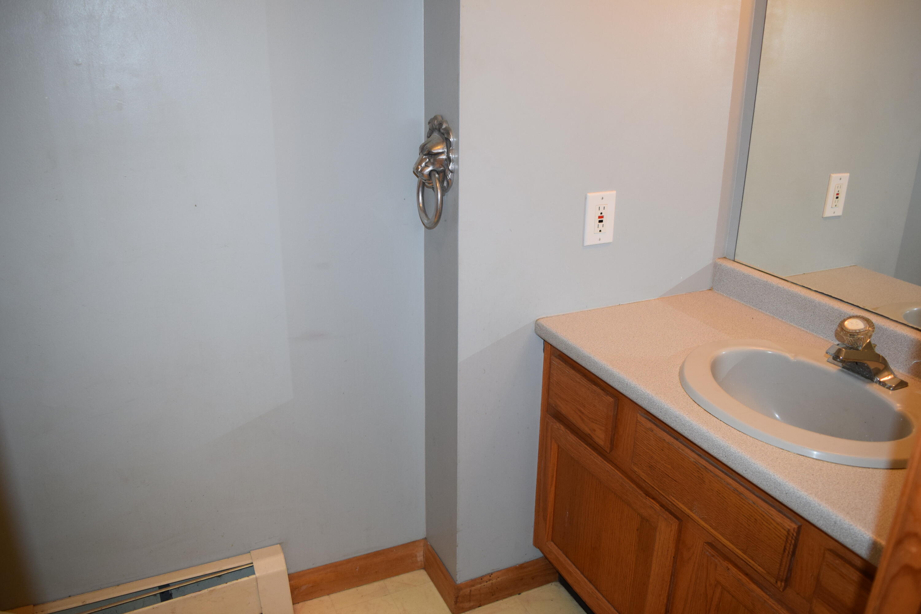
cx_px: 460
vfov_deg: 47.9
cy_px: 307
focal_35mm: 27
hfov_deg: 67.4
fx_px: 691
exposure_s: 1/100
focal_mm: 18
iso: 800
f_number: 5
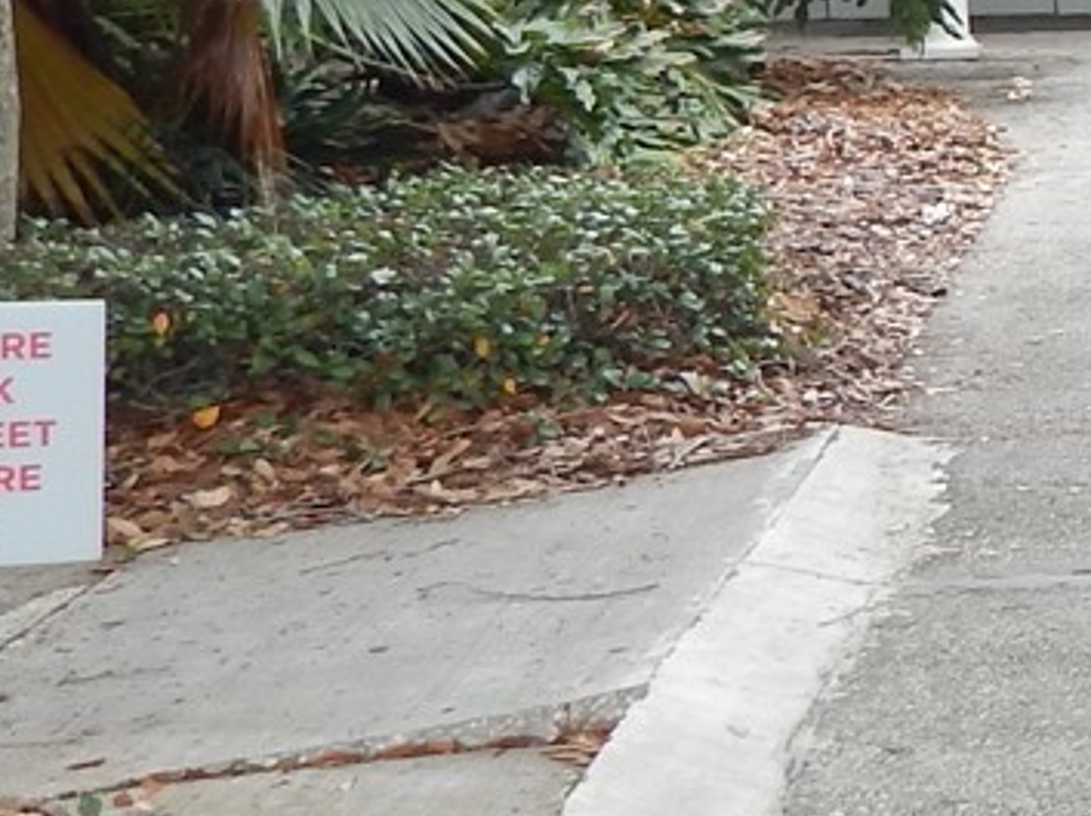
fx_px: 3276
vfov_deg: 14.1
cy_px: 74
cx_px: 2345
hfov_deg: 14.6
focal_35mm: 104
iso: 125
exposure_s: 1/100
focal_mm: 4
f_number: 3
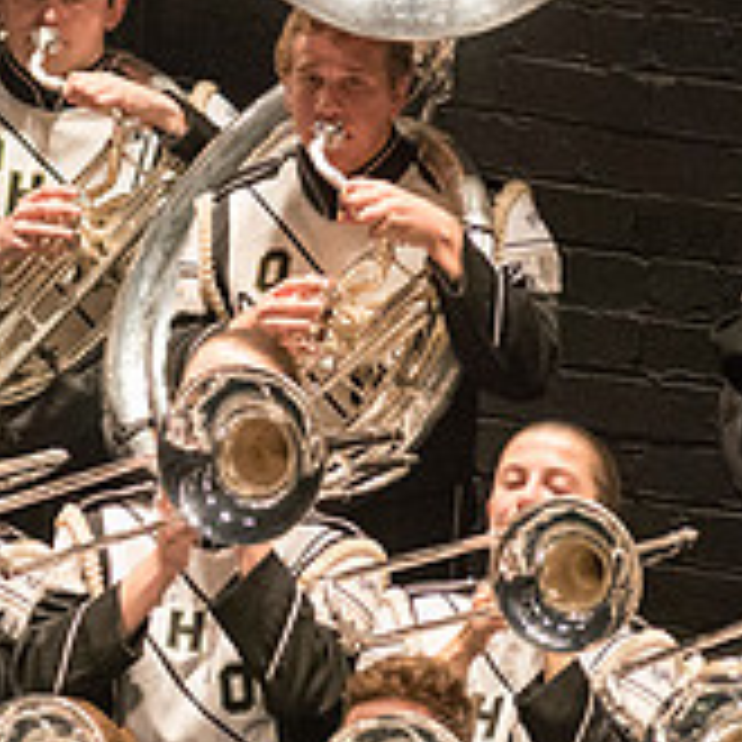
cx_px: -499
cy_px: 416
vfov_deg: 1.9
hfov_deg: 1.9
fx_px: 21802
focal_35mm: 899
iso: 4000
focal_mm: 300
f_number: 2.8
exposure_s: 1/500
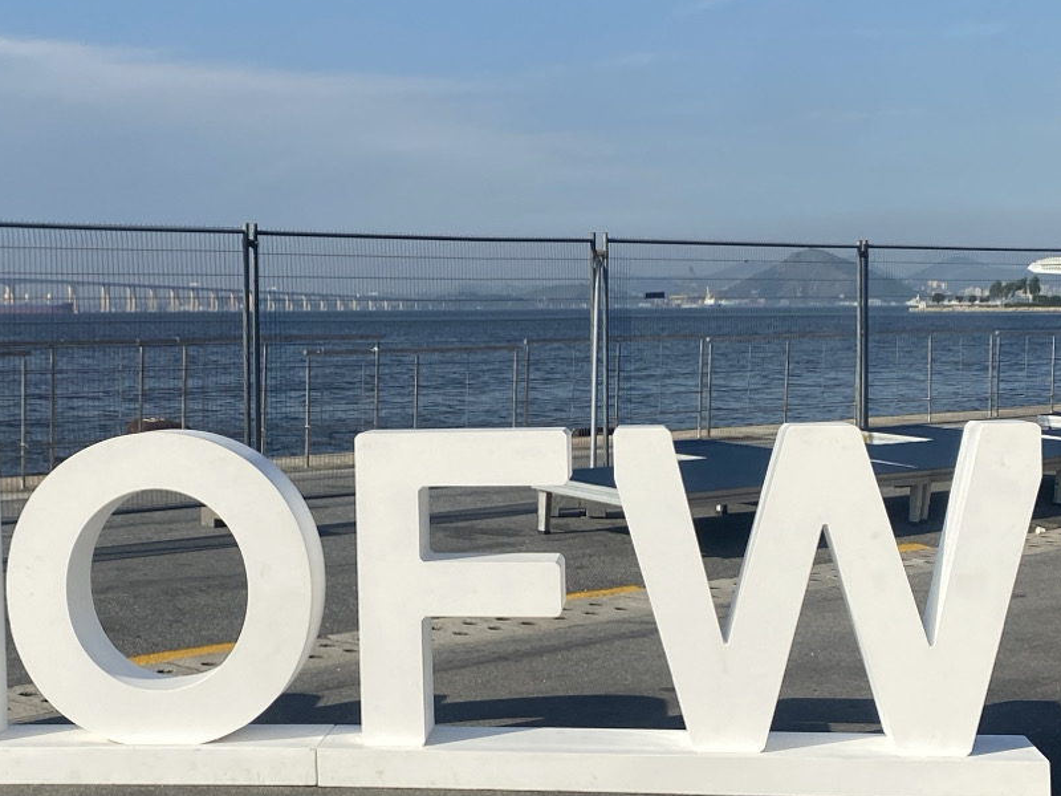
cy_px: 403
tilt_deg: -1.5
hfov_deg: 29.3
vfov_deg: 22.6
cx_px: 259
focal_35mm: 65
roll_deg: -0.1
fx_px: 1992
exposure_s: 1/4115
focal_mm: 4.25
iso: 32
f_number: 1.8
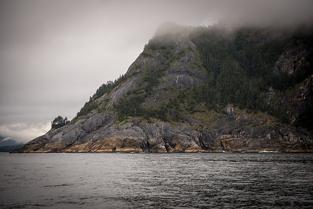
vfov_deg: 18.6
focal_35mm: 74
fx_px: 639
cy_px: 105
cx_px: 160
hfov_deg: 27.5
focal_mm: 70
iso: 100
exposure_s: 1/1000
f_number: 2.8
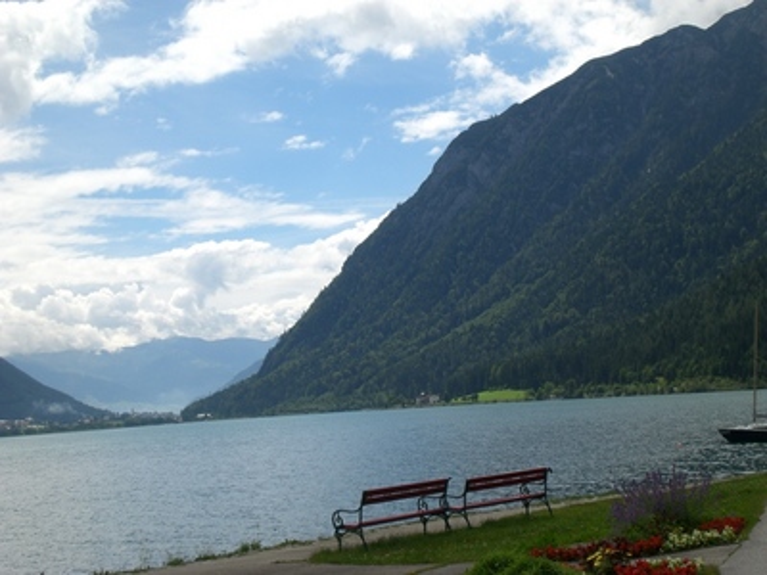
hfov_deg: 30.7
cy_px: 288
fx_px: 1396
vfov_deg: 23.3
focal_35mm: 63
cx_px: 384
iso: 50
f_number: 5.7
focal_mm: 10.4
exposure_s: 1/500
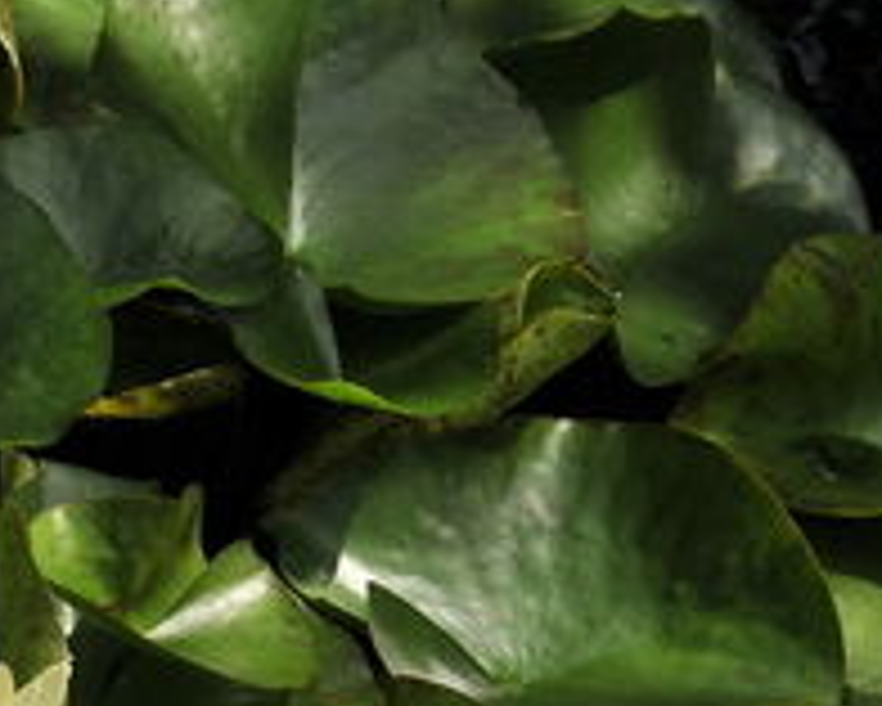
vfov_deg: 4.6
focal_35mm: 336
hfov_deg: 5.7
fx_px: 8775
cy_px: 695
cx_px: 166
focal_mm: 52
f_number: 11
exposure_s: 1/250
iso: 200
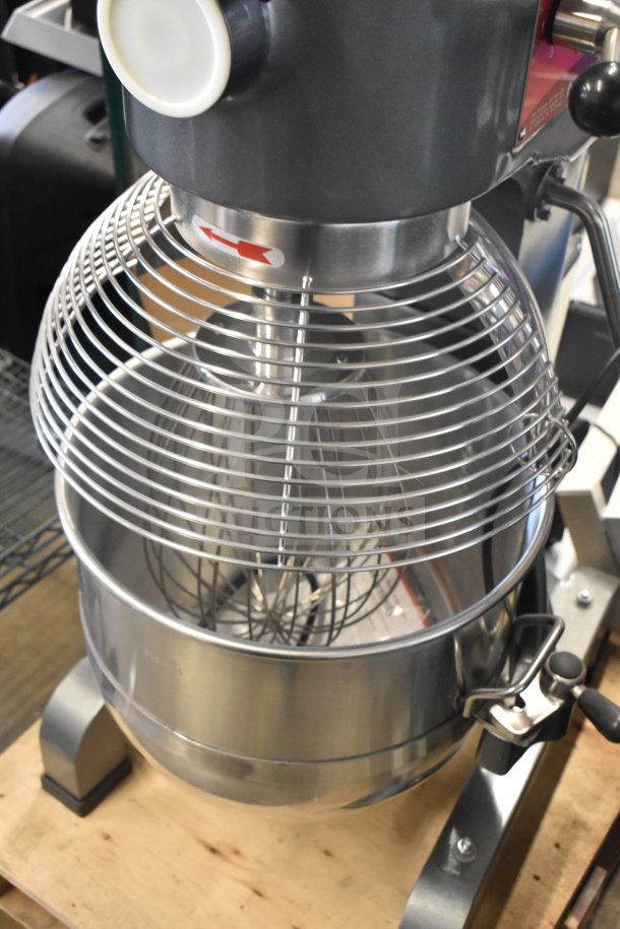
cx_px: 310
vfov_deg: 43.6
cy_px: 464
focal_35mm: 45
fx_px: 1162
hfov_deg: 29.9
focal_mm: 30
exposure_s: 1/50
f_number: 4.2
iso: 4000
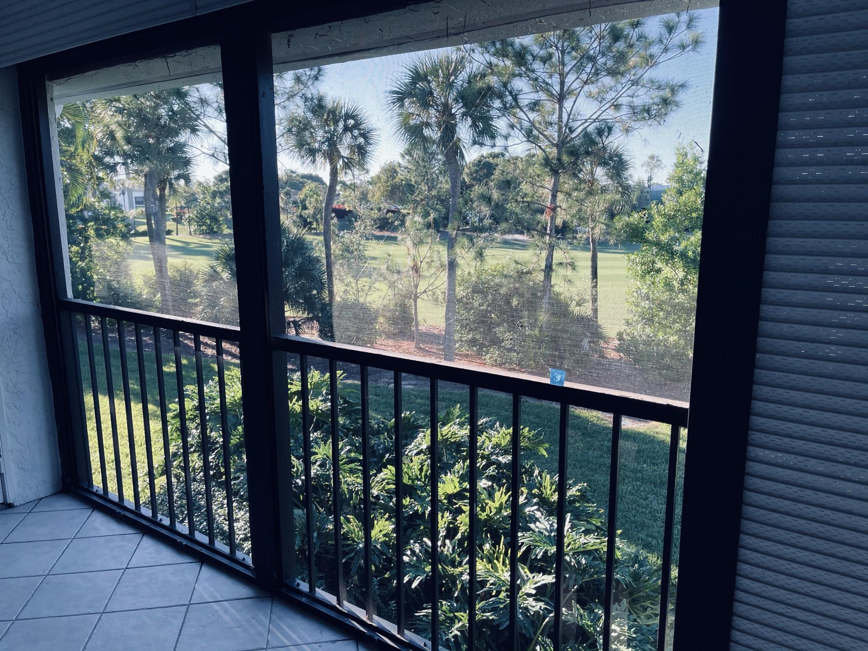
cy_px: 326
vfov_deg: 53.1
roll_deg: +0.6
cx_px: 434
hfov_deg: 67.3
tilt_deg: -11.5
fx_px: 652
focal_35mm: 26
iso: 32
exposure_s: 1/308
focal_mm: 5.1
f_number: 1.6
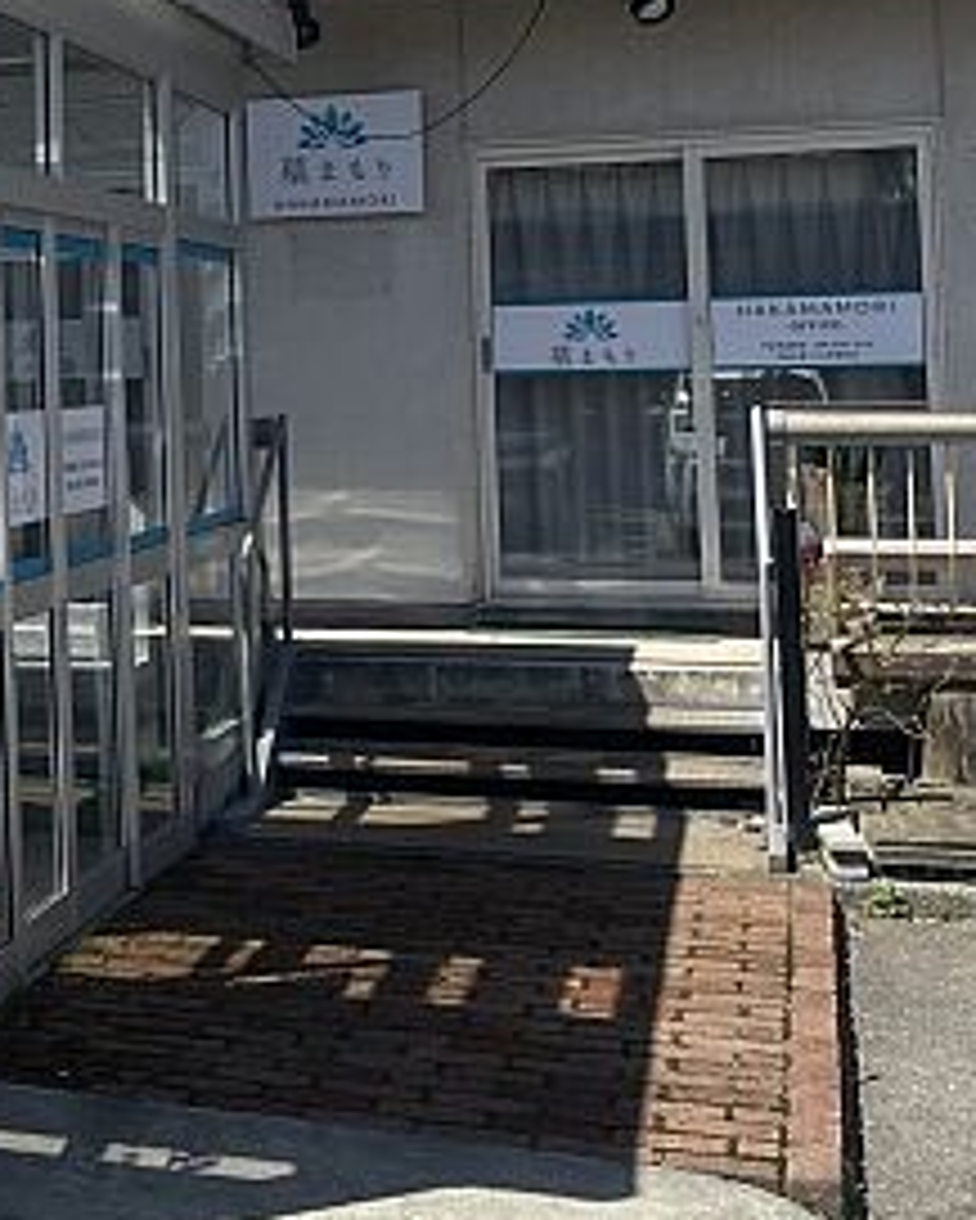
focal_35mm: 72
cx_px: -423
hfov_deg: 19.1
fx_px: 2598
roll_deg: +1.6
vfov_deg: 26.1
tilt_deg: +2.7
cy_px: 306
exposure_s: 1/3509
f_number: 1.6
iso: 32
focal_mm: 4.2
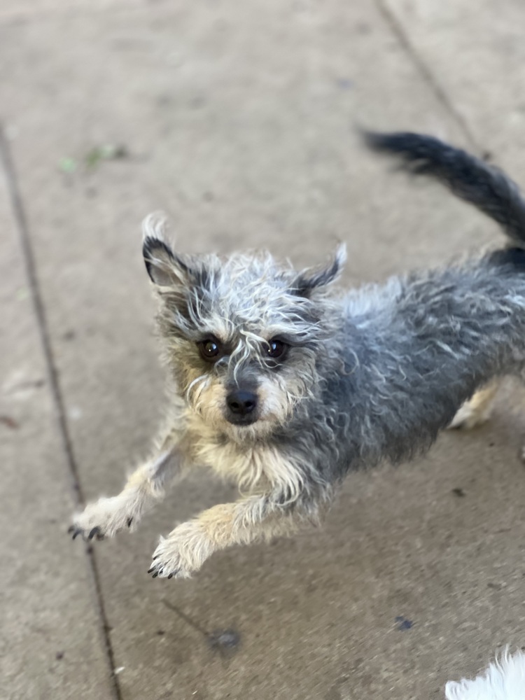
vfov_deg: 25.3
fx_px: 1557
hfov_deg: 19.1
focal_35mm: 77
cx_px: 262
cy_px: 350
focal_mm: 9
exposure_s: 1/121
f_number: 2.8
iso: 125
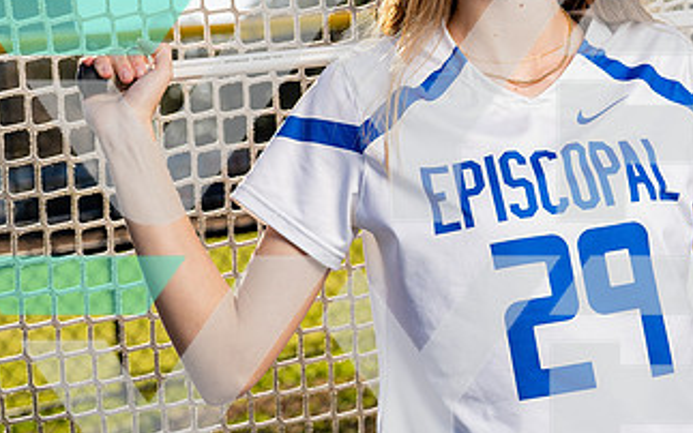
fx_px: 1662
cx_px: 515
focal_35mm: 88
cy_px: 110
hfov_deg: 23.3
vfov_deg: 14.8
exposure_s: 1/640
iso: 100
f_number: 4
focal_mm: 48
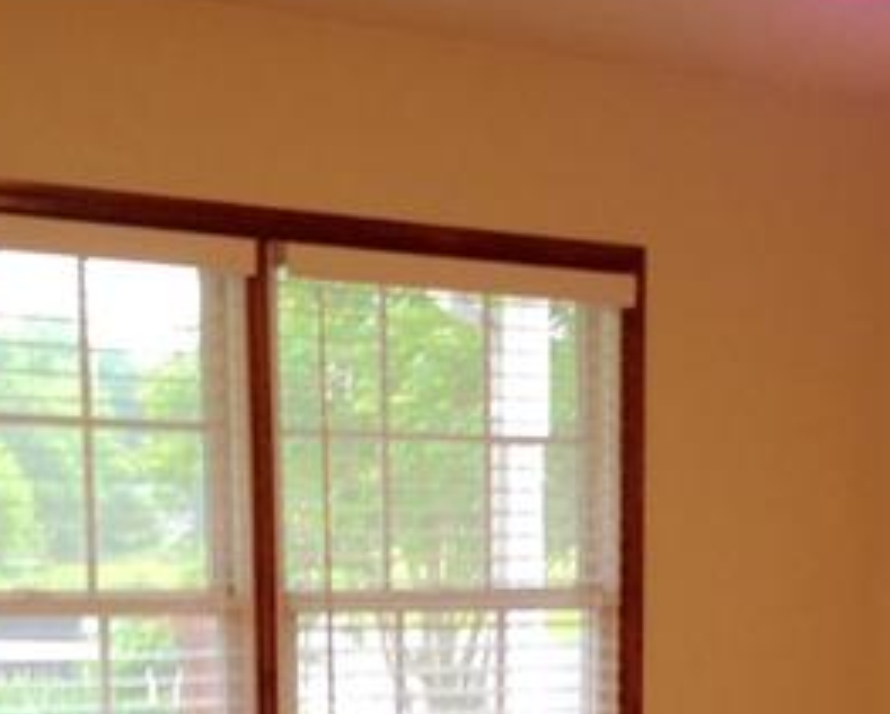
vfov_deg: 17.9
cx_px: 548
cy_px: 768
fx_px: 2189
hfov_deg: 22.9
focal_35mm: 83
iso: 50
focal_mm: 4.28
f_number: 2.4
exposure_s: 1/20
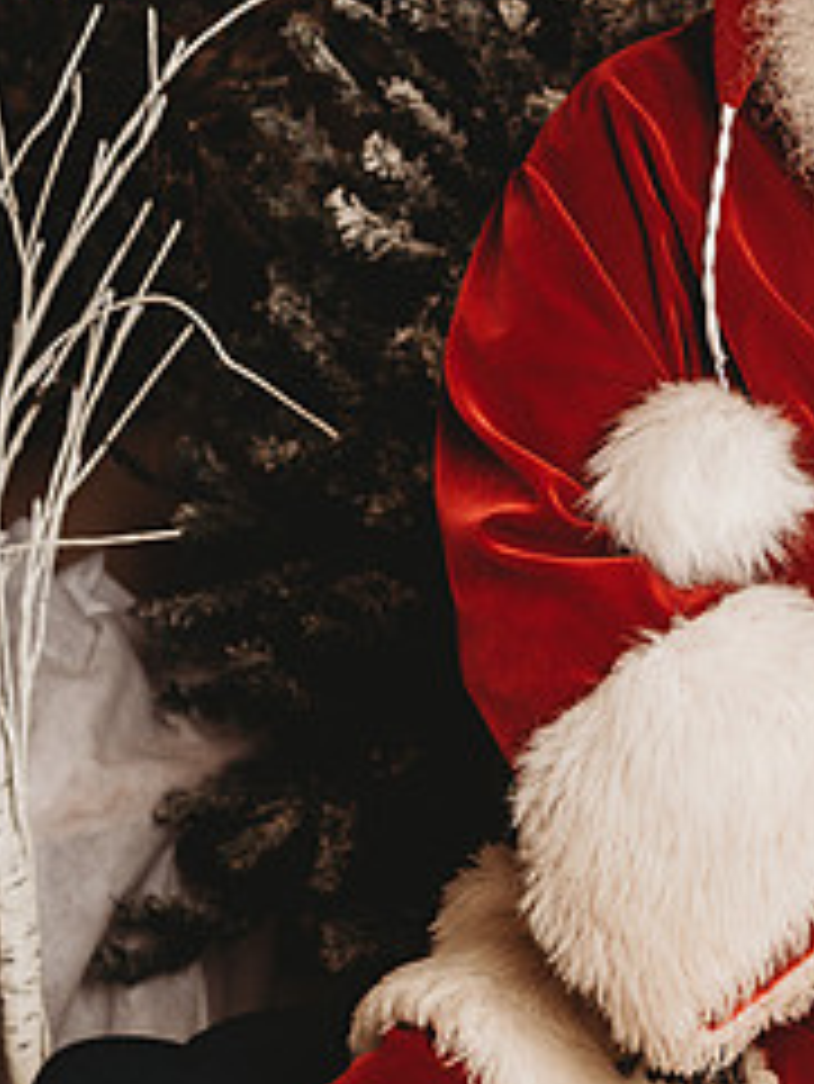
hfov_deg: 10.8
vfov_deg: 14.6
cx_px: 1048
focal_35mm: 134
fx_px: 4198
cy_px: 227
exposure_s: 1/160
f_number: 4
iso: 100
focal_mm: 58
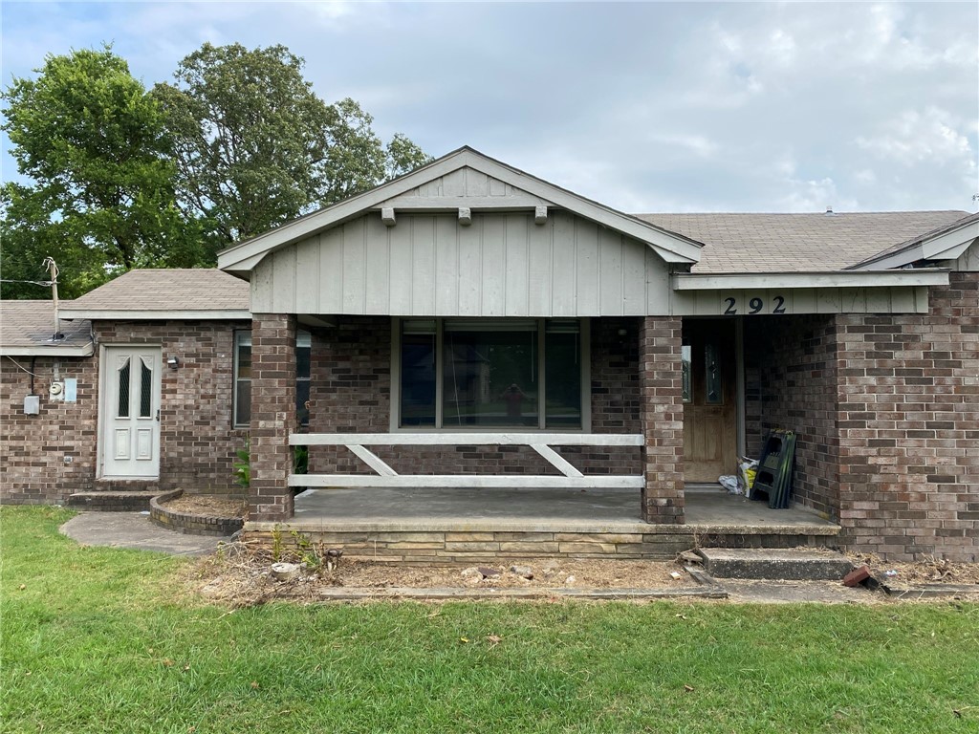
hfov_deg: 67.3
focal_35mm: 26
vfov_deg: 53.1
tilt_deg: +2.5
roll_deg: +0.2
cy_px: 367
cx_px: 490
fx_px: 735
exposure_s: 1/949
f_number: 1.8
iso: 32
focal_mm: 4.25
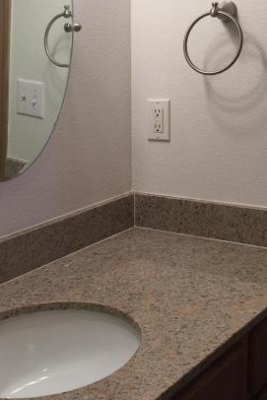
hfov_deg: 23.3
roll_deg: +2.9
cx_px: 33
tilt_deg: -14.6
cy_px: 208
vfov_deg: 35.0
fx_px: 634
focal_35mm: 57
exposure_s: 1/30
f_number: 2.2
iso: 32
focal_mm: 4.15
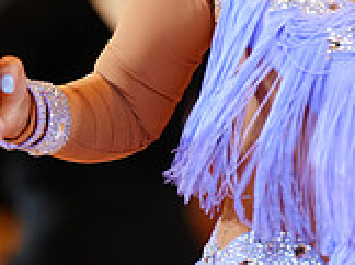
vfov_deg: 2.2
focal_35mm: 689
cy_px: -105
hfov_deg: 2.9
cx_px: 159
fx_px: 7055
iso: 1600
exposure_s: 1/400
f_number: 2.8
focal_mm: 200
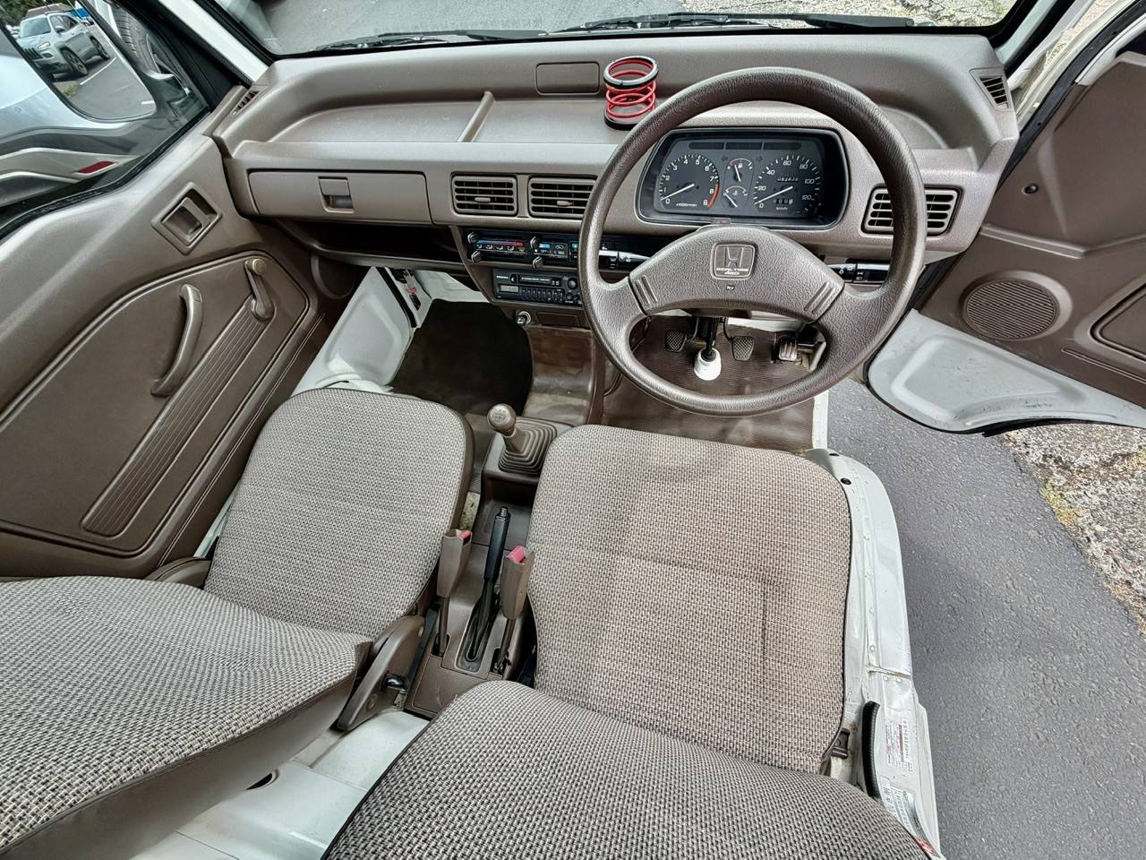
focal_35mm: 14
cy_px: 430
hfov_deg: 102.1
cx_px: 573
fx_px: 463
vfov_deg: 85.7
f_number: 2.2
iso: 50
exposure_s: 1/289
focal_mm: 2.22
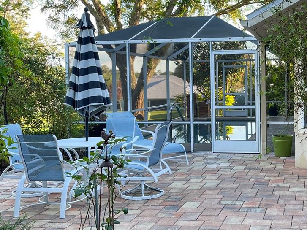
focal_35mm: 55
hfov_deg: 34.6
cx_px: 205
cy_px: 100
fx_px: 488
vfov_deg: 26.5
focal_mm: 5.1
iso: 32
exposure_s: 1/151
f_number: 1.6
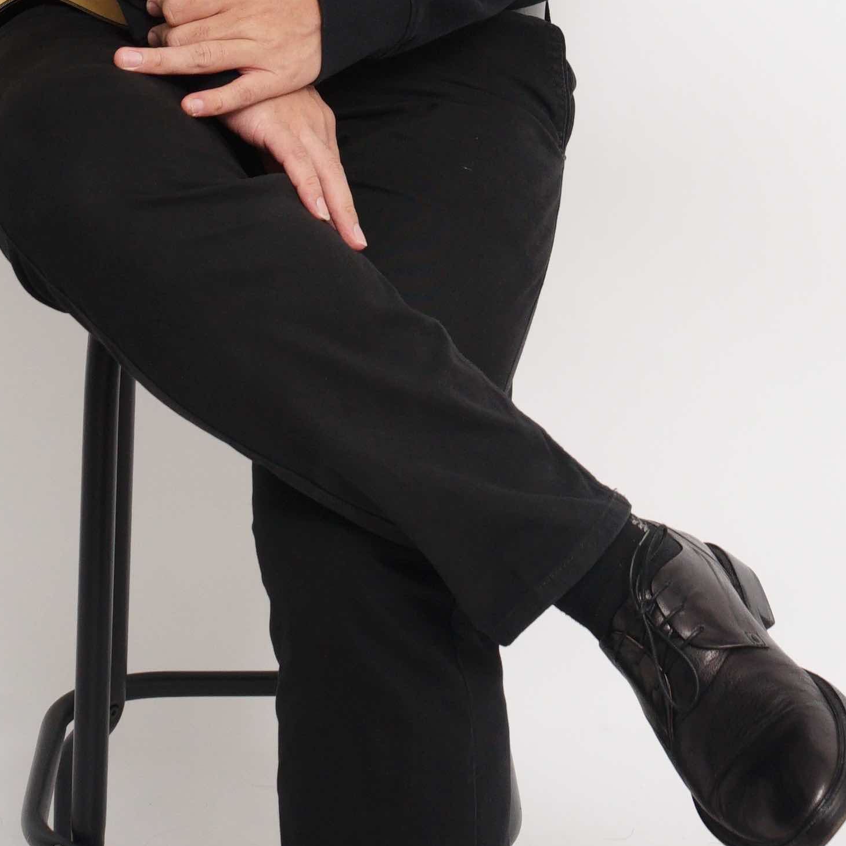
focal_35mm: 119
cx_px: 487
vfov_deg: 14.0
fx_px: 3290
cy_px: -294
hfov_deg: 14.6
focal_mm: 34
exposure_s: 1/100
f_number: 8
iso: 500
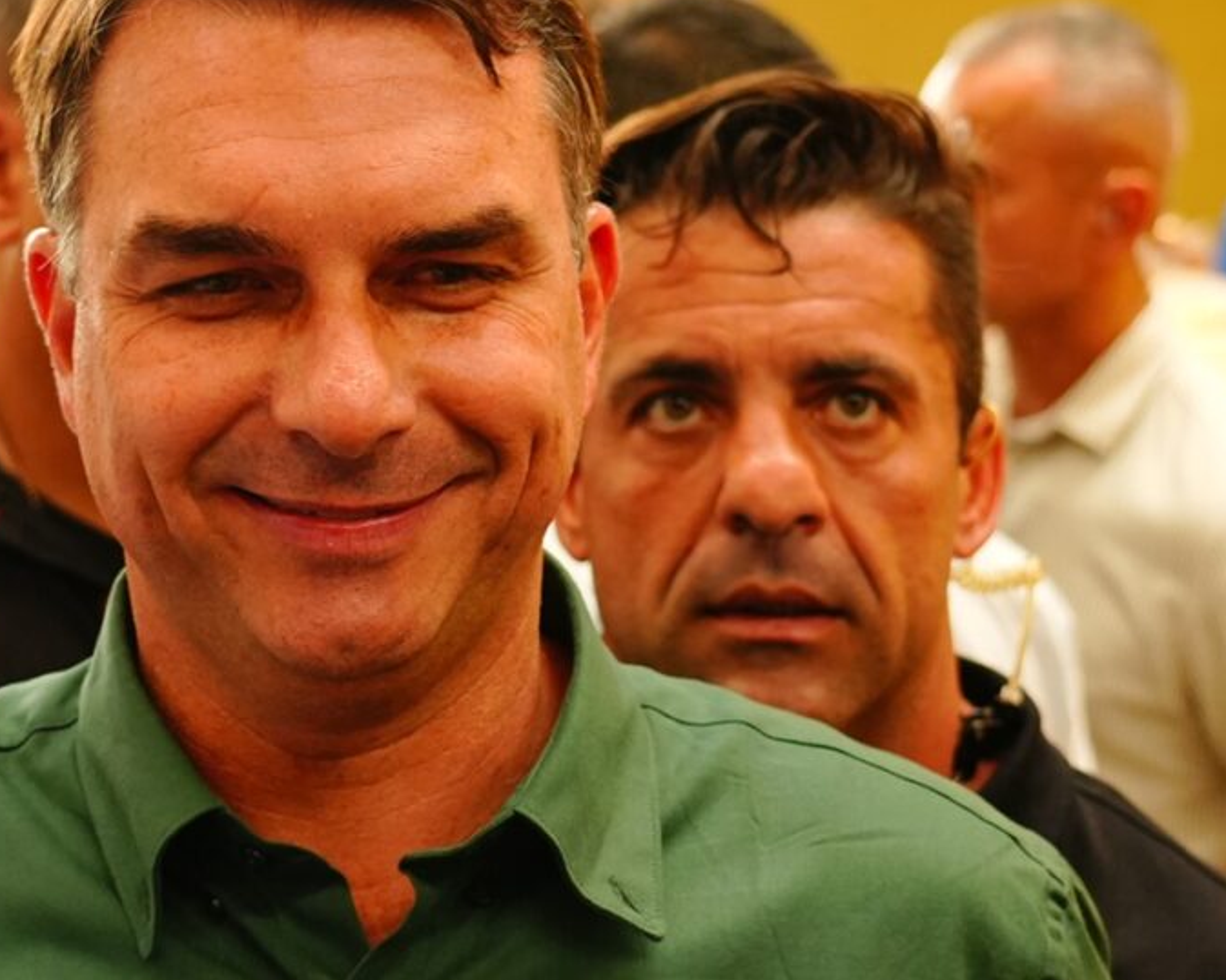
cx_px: 326
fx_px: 2176
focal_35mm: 60
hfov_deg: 31.0
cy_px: 436
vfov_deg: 25.4
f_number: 4
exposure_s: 1/320
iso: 1600
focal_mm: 42
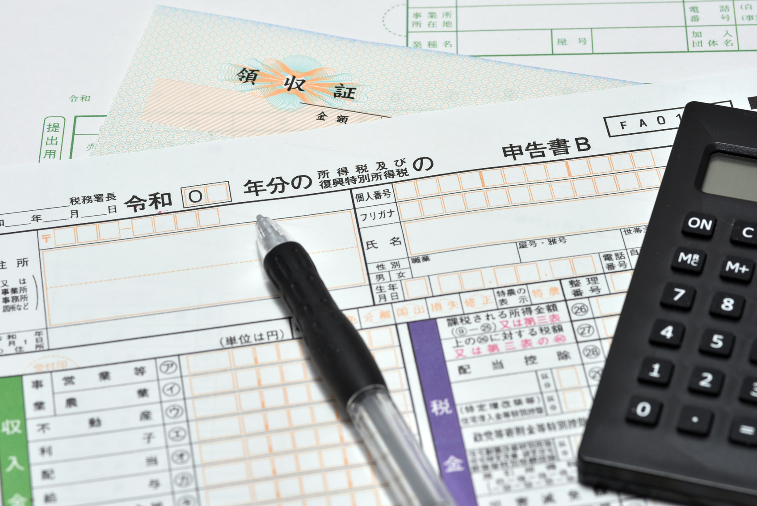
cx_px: 424
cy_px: 234
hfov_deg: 17.2
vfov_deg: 11.5
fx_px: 2503
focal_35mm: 119
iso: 200
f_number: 11
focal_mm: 105
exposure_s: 1/160
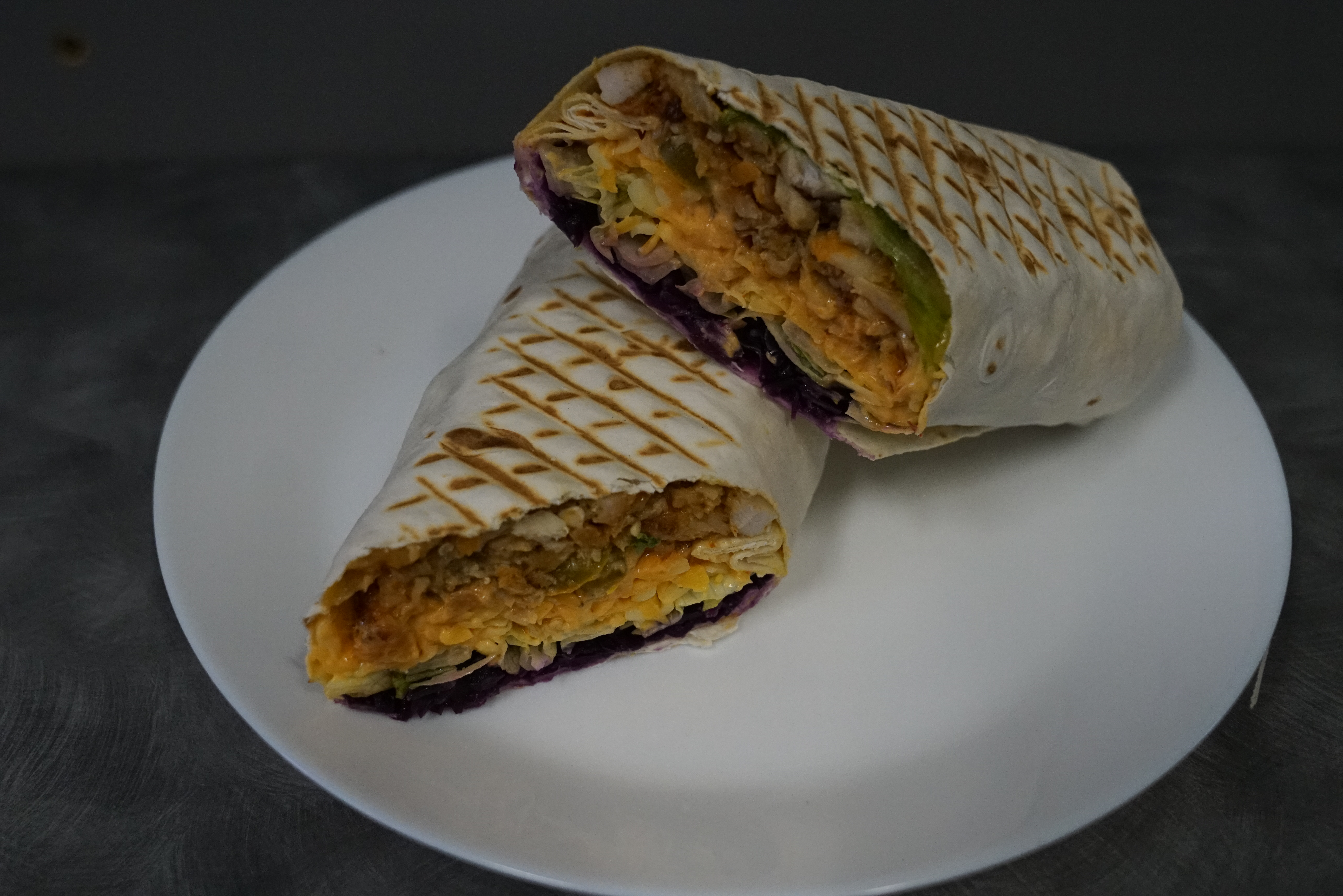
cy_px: 448
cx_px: 672
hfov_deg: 53.1
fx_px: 1343
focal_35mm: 36
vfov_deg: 36.9
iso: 4000
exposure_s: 1/800
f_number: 3.5
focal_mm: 24
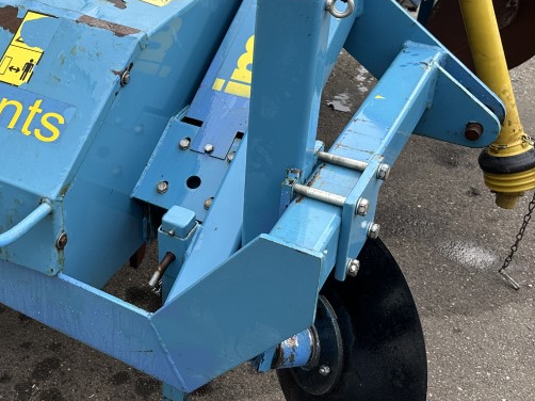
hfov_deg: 37.7
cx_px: 118
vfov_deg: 29.5
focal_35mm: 49
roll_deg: +1.4
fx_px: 757
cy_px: 145
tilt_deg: -33.9
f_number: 1.78
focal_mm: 6.86
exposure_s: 1/797
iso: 80
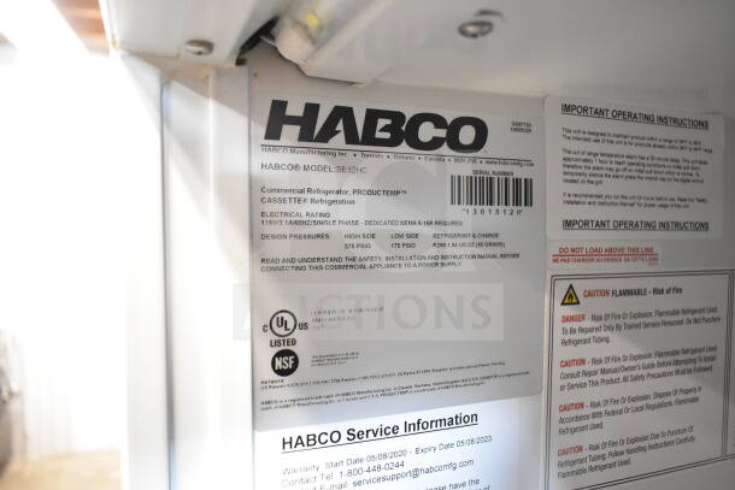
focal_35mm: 27
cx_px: 368
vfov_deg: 48.0
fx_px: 551
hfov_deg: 67.4
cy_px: 245
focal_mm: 18
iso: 3600
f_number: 3.5
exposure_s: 1/30
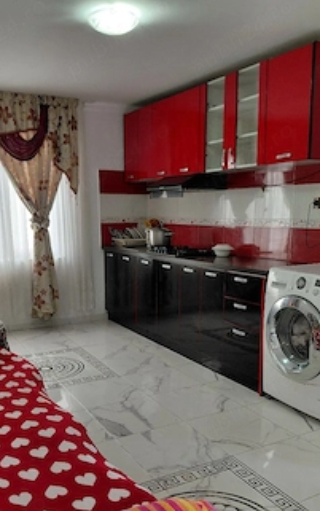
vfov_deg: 57.7
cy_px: 306
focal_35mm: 33
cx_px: 150
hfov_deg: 38.4
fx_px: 460
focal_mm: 4.69
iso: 125
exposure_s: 1/100
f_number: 1.8
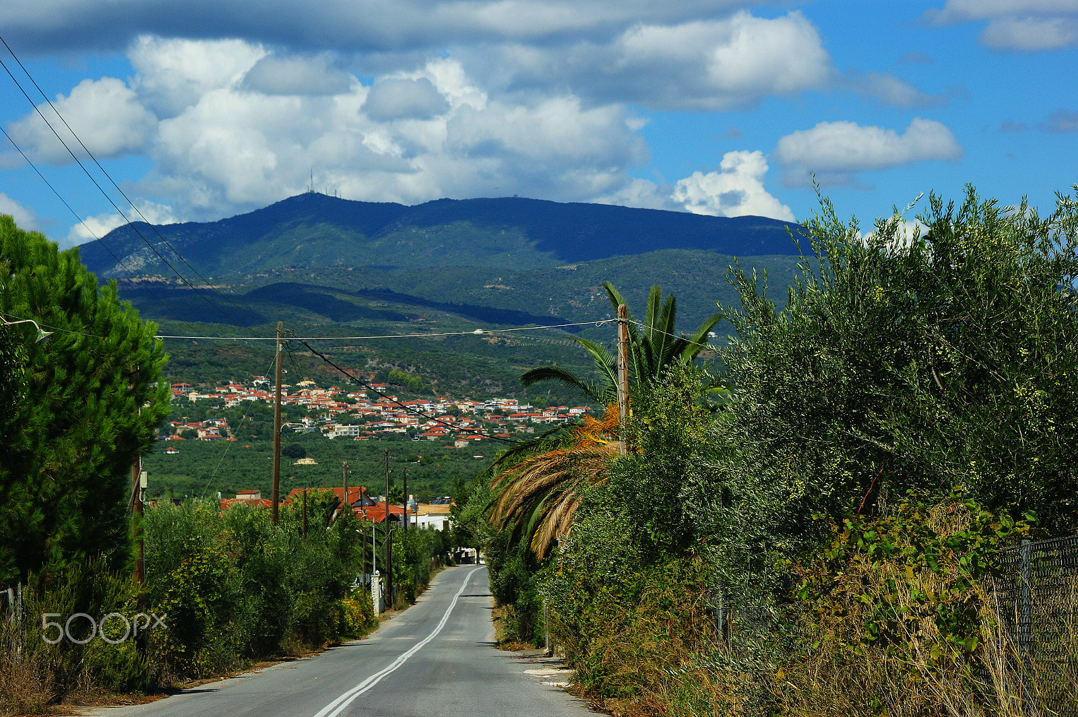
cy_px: 358
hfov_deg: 18.2
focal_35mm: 112
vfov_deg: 12.2
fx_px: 3367
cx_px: 539
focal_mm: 75
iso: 100
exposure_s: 1/500
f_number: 8
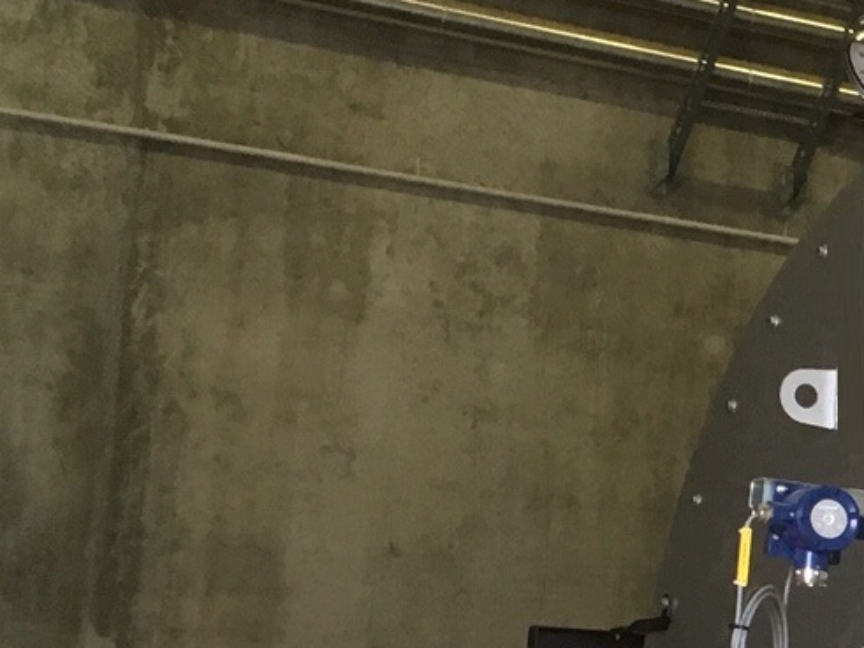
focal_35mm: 119
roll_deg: -0.9
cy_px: 549
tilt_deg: +6.5
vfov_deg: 12.4
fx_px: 2969
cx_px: 1520
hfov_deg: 14.6
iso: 50
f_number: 2.2
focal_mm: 4.15
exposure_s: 1/33
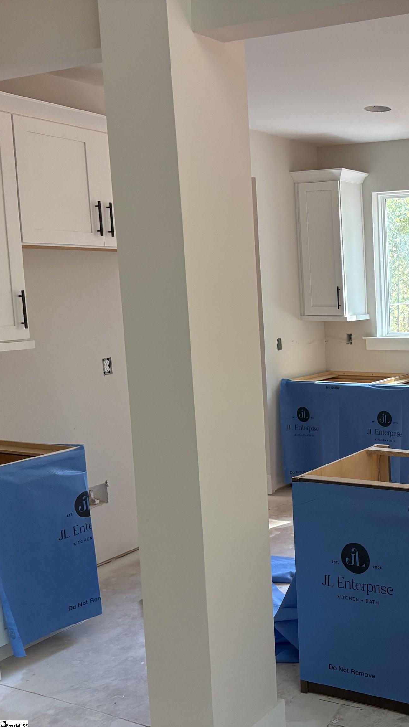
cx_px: 487
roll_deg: +0.5
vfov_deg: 52.8
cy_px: 364
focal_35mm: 38
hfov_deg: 27.5
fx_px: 733
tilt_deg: -6.6
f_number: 1.6
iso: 125
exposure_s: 1/99
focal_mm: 5.96
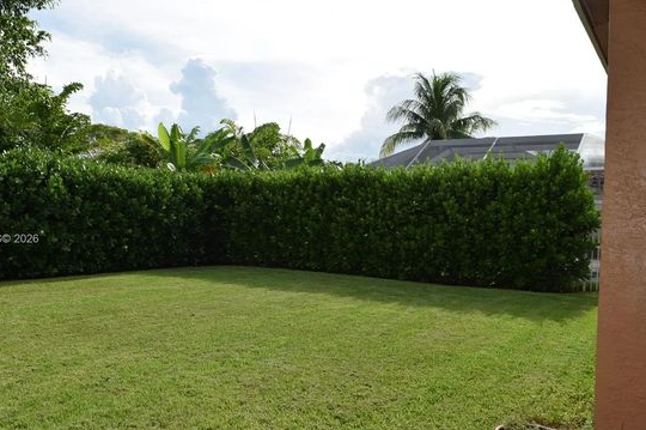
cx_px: 273
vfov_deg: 41.0
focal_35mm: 32
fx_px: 574
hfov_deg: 58.5
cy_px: 240
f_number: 9
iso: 100
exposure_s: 1/200
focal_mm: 18
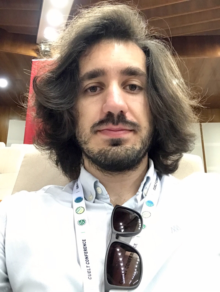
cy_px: 146
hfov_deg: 44.2
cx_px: 110
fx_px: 271
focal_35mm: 32
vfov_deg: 56.8
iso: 250
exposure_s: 1/15
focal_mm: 2.87
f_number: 2.2
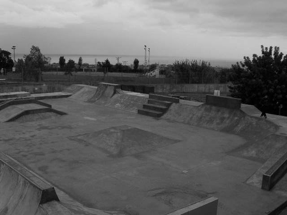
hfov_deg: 49.0
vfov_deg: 37.7
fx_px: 315
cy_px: 108
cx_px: 144
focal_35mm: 38
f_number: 5
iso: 200
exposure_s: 1/200
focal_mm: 6.3
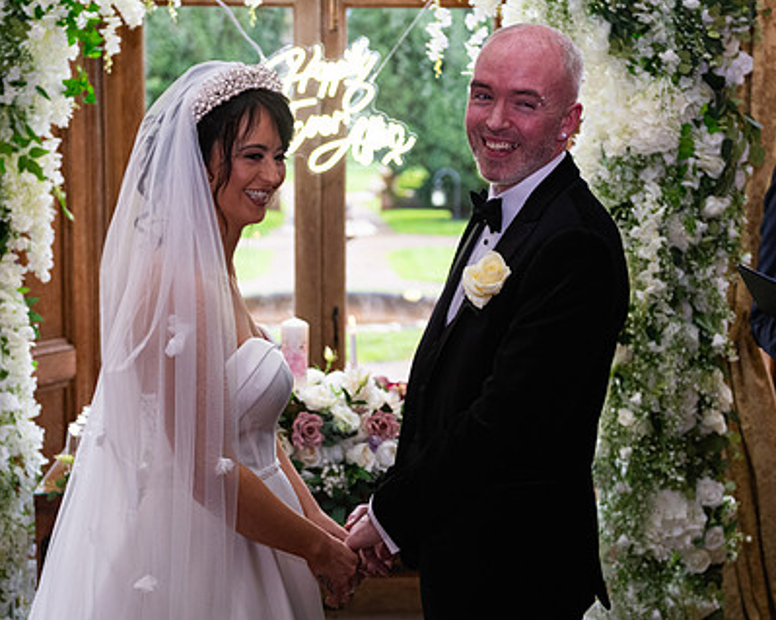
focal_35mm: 71
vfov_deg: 21.5
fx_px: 1630
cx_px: 389
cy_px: 285
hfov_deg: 26.8
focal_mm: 52
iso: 1000
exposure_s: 1/160
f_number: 3.5
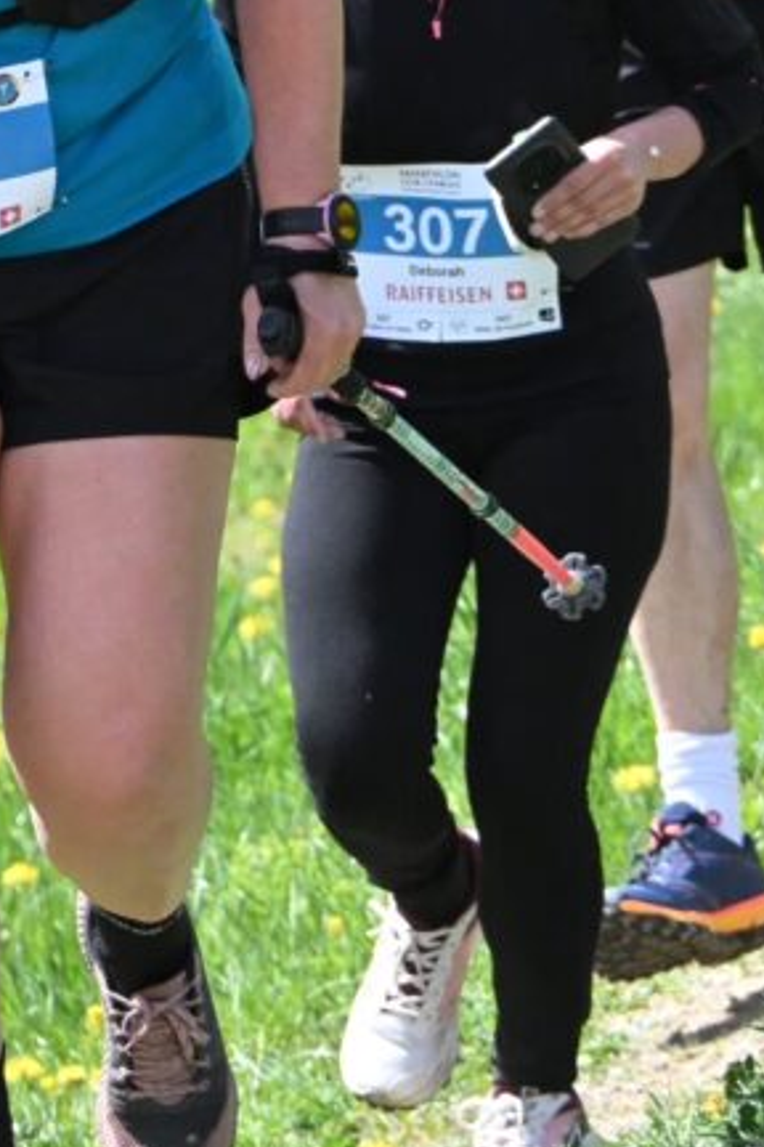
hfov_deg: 2.9
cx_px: 16
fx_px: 15279
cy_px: 61
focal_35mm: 480
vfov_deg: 4.3
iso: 3200
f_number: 6.7
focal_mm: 120
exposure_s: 1/4000
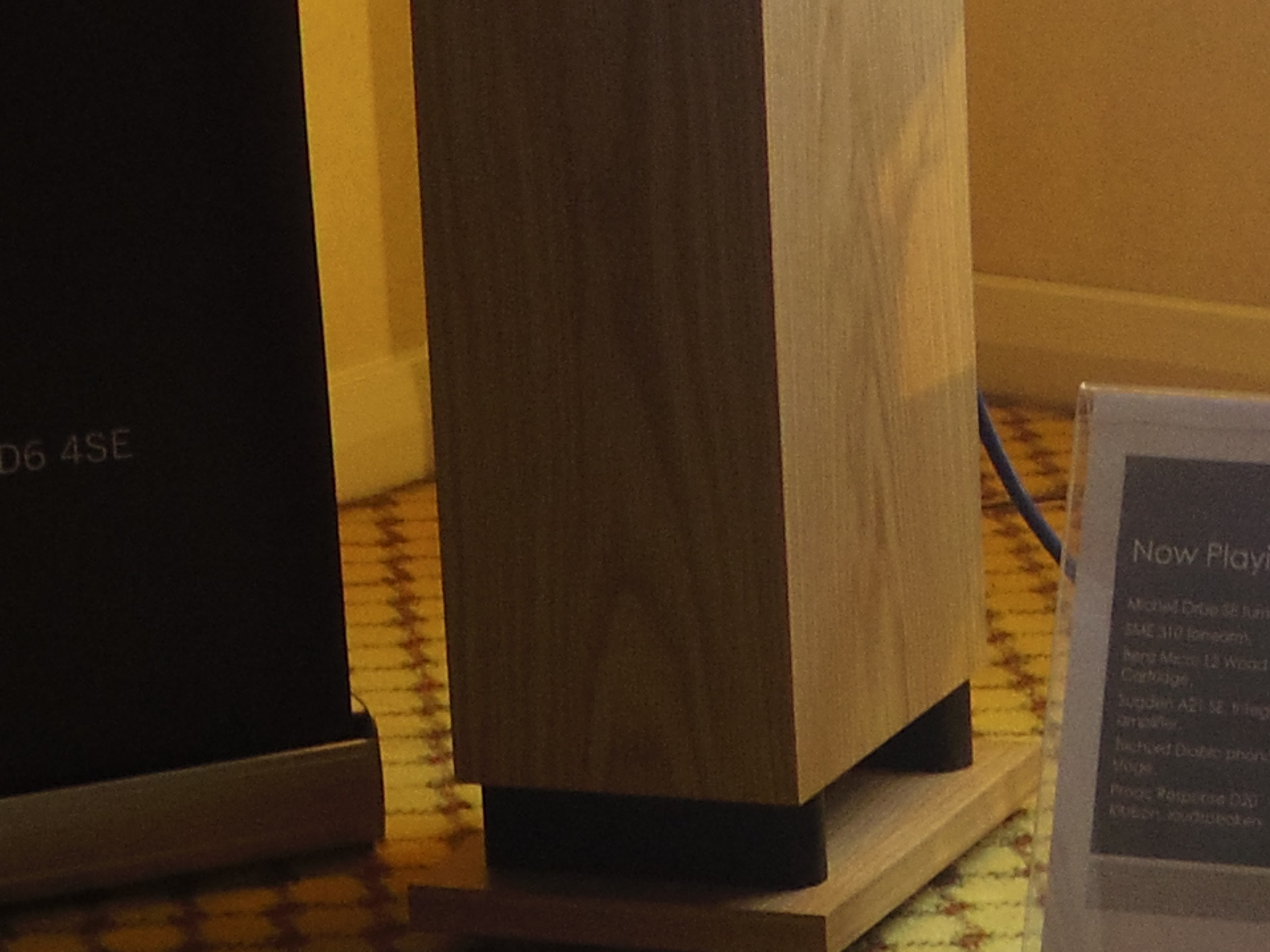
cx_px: 2557
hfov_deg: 11.8
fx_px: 5503
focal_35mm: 150
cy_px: 78
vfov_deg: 9.8
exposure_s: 1/25
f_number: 3.2
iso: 250
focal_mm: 6.6
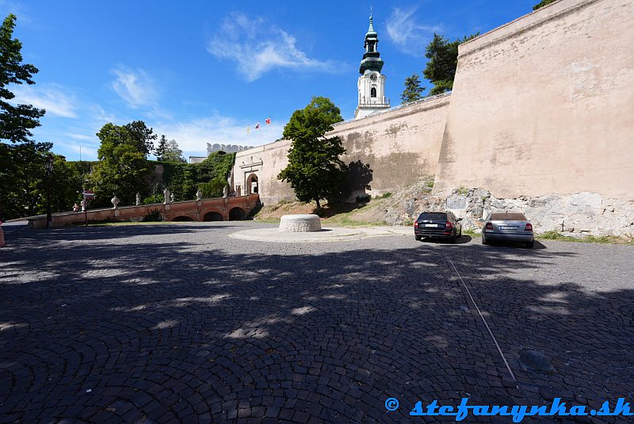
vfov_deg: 81.3
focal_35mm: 14
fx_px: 247
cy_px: 212
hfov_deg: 104.2
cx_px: 317
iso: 100
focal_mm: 14
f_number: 9
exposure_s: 1/160
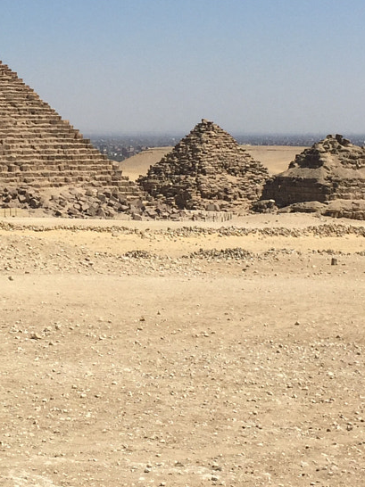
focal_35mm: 85
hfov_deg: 17.2
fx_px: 1196
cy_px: 136
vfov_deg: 22.9
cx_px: 76
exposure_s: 1/3968
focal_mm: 4.15
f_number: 2.2
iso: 32
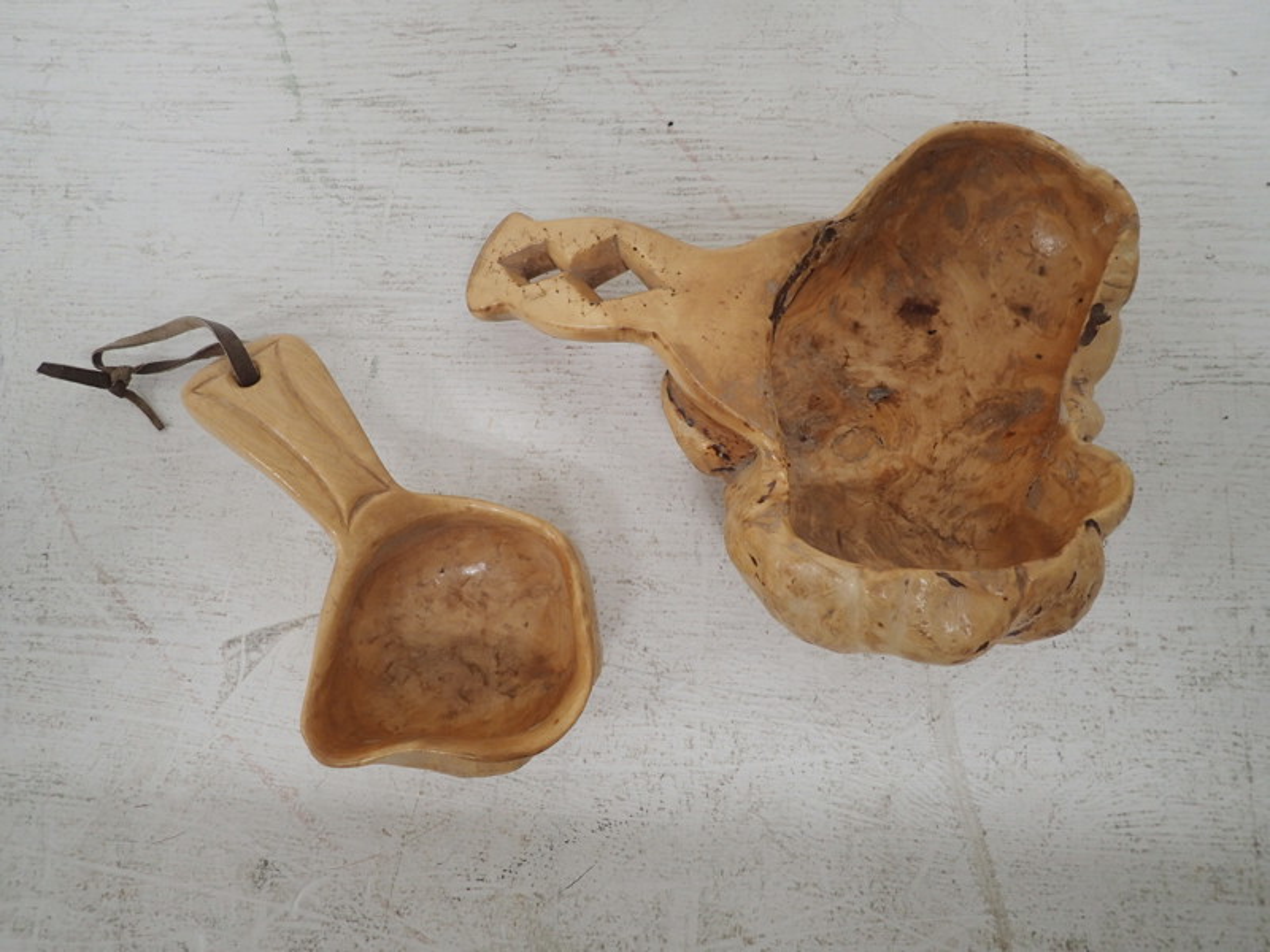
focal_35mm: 25
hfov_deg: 69.4
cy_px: 476
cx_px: 635
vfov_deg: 54.9
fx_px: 917
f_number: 2
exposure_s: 1/60
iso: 125
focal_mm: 4.5
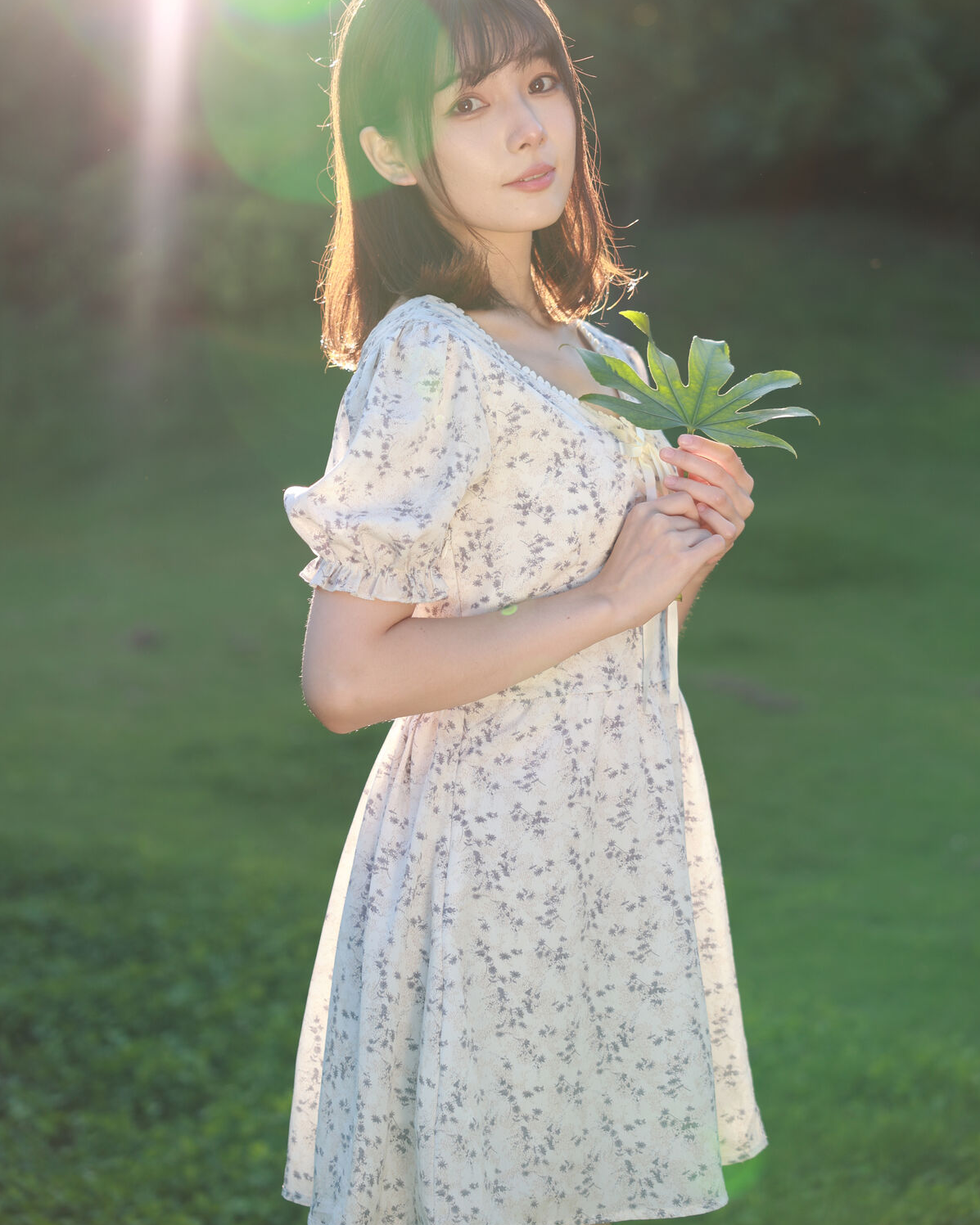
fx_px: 2865
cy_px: 498
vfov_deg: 24.1
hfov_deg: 19.4
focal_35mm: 79
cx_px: 490
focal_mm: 70
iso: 100
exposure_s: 1/320
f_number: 2.8
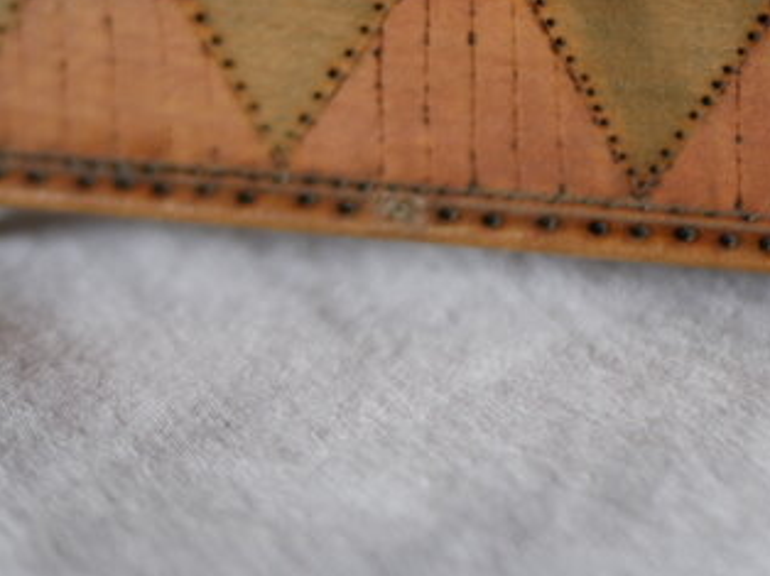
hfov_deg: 14.5
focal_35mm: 136
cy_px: -169
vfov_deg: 10.6
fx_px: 3023
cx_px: 573
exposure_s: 1/160
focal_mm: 25
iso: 200
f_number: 2
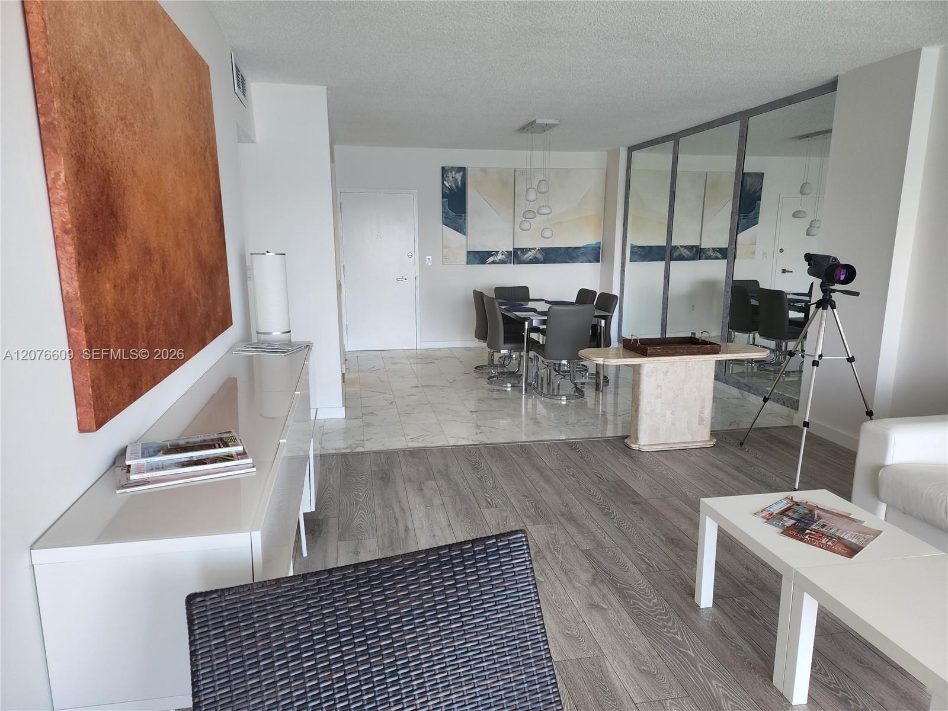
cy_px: 356
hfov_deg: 73.9
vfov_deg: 58.9
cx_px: 474
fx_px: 630
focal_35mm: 23
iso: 125
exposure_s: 1/180
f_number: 1.8
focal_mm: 6.4
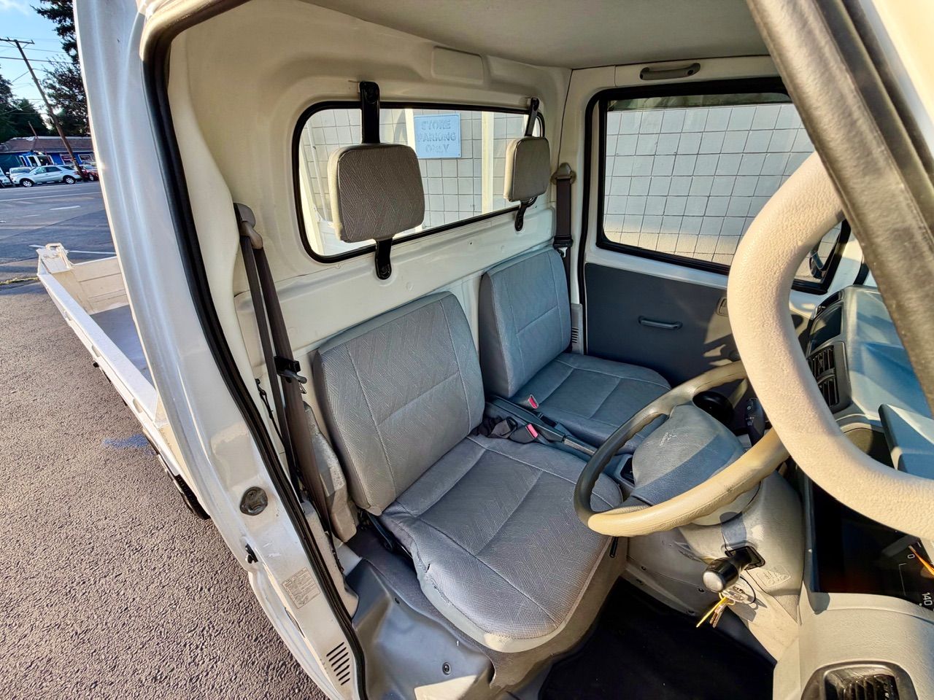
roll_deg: +2.2
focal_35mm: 14
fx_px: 378
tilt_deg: -29.0
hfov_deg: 102.1
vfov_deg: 85.7
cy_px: 350
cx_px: 467
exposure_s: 1/166
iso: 40
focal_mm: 2.22
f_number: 2.2
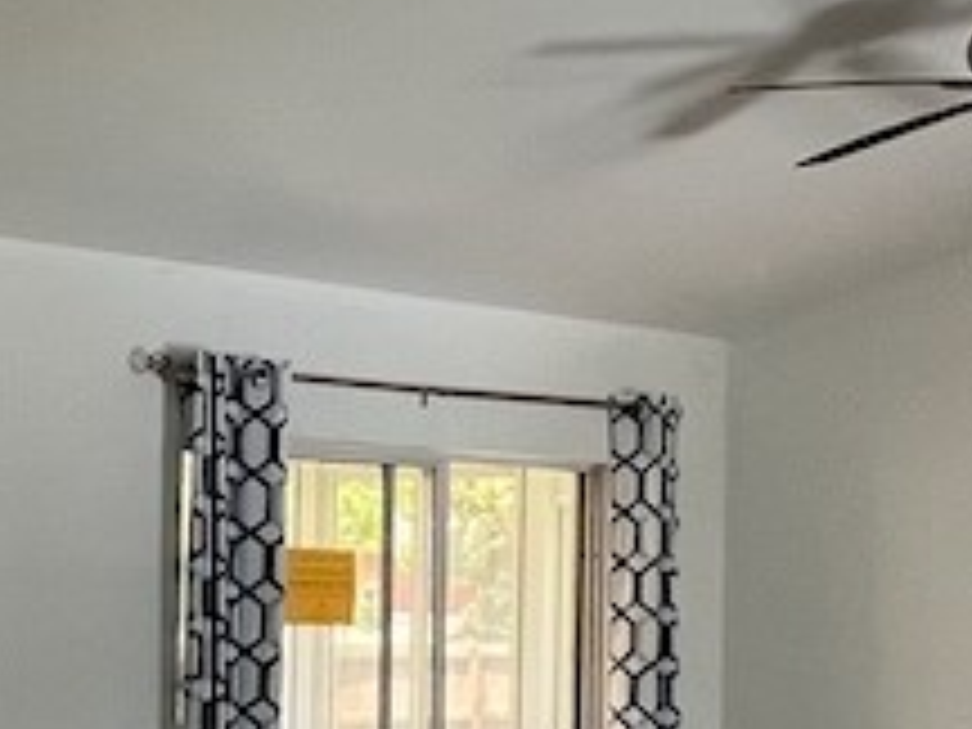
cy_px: 531
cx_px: 140
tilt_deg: +0.5
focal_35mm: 77
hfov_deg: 24.8
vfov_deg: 19.0
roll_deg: -2.1
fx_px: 2162
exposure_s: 1/99
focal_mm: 1.57
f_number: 1.8
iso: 200
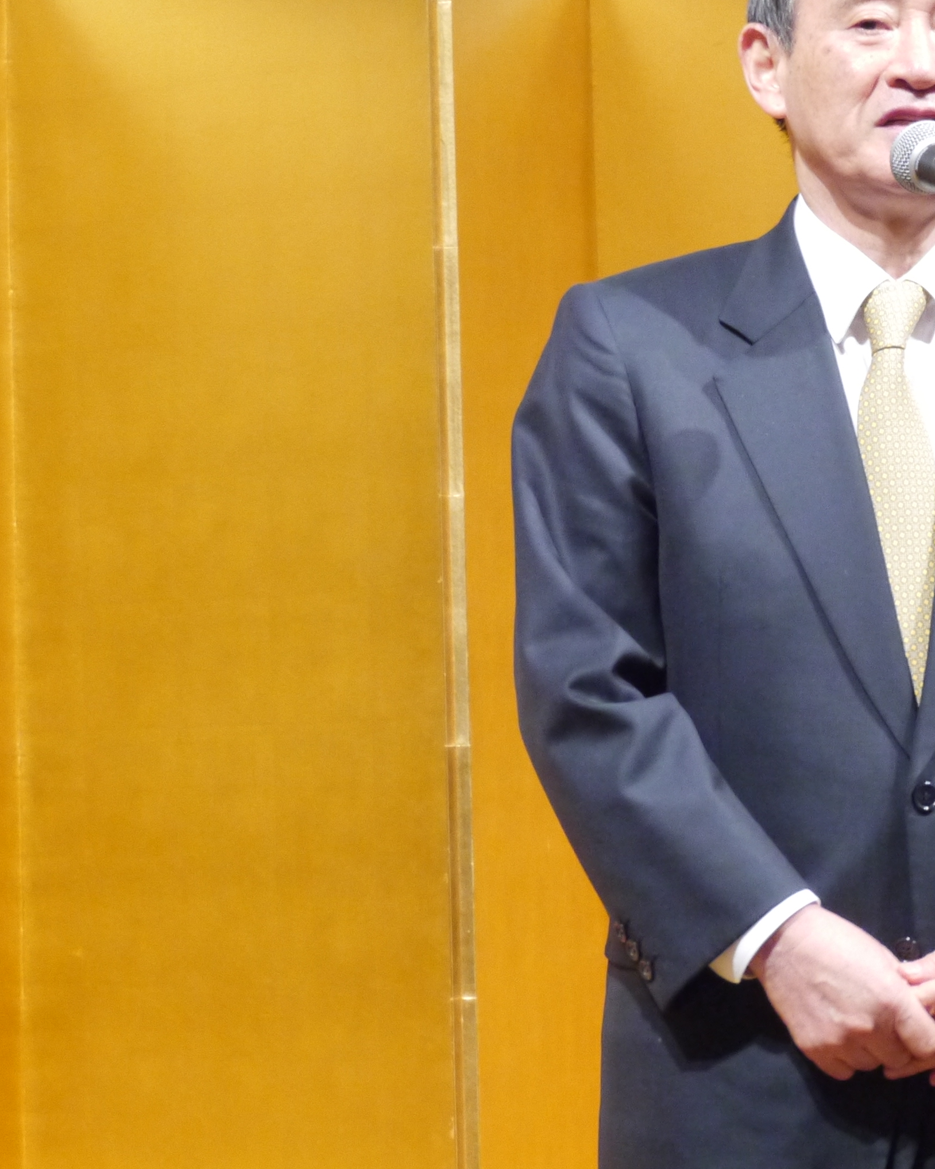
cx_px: 853
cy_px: 312
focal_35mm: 141
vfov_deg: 13.6
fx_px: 4877
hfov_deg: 10.9
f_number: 5.5
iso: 1600
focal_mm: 32
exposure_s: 1/50
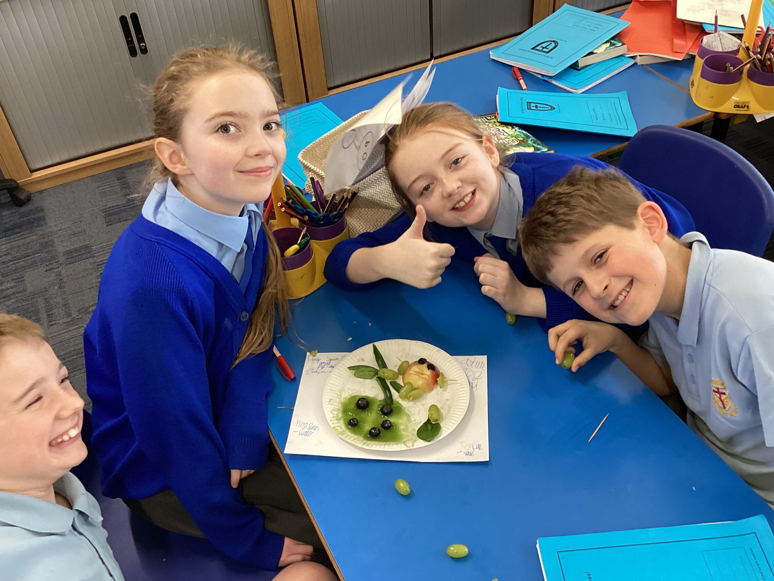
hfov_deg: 52.6
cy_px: 292
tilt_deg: -43.3
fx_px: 783
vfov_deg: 40.7
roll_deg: +5.4
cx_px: 392
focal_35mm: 35
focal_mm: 3.3
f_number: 2.4
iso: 125
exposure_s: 1/50
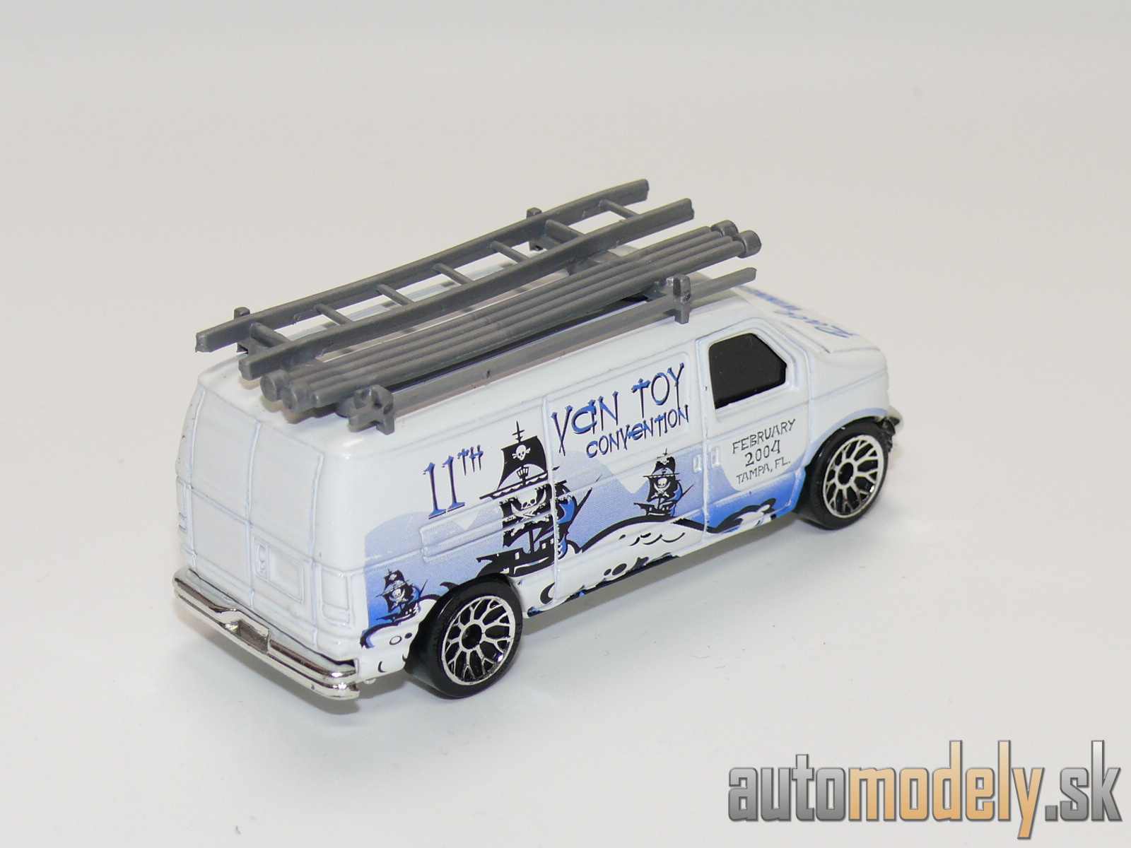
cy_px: 424
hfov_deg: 20.2
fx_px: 3169
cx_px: 566
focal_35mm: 97
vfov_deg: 15.2
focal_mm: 13
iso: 100
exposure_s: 1/30
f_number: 4
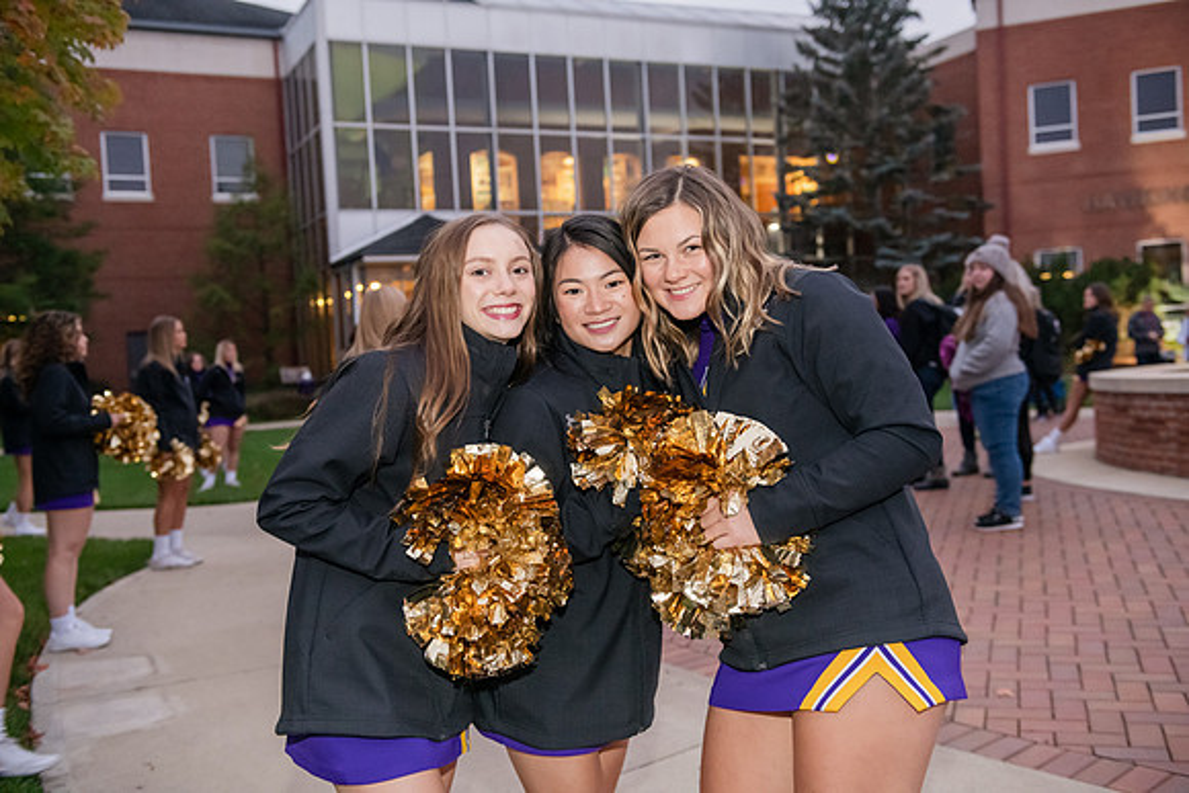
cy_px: 396
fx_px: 1255
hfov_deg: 50.7
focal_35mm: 38
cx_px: 594
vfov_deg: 35.1
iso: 2500
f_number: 3.5
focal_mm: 38
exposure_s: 1/60
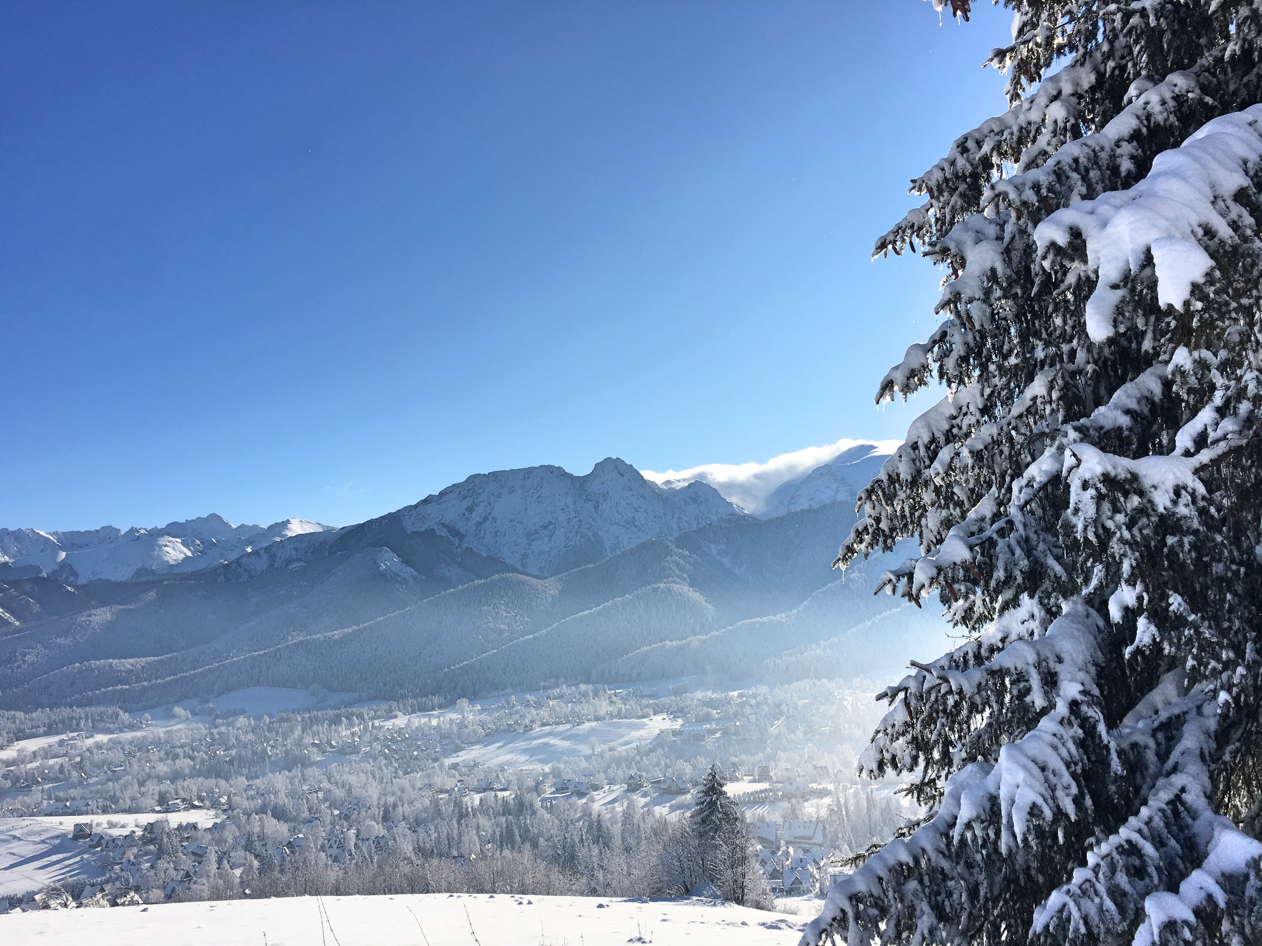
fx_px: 1057
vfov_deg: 48.2
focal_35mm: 29
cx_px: 631
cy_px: 473
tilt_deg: +8.6
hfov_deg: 61.7
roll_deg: +1.9
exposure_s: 1/2959
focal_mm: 4.15
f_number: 2.2
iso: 25
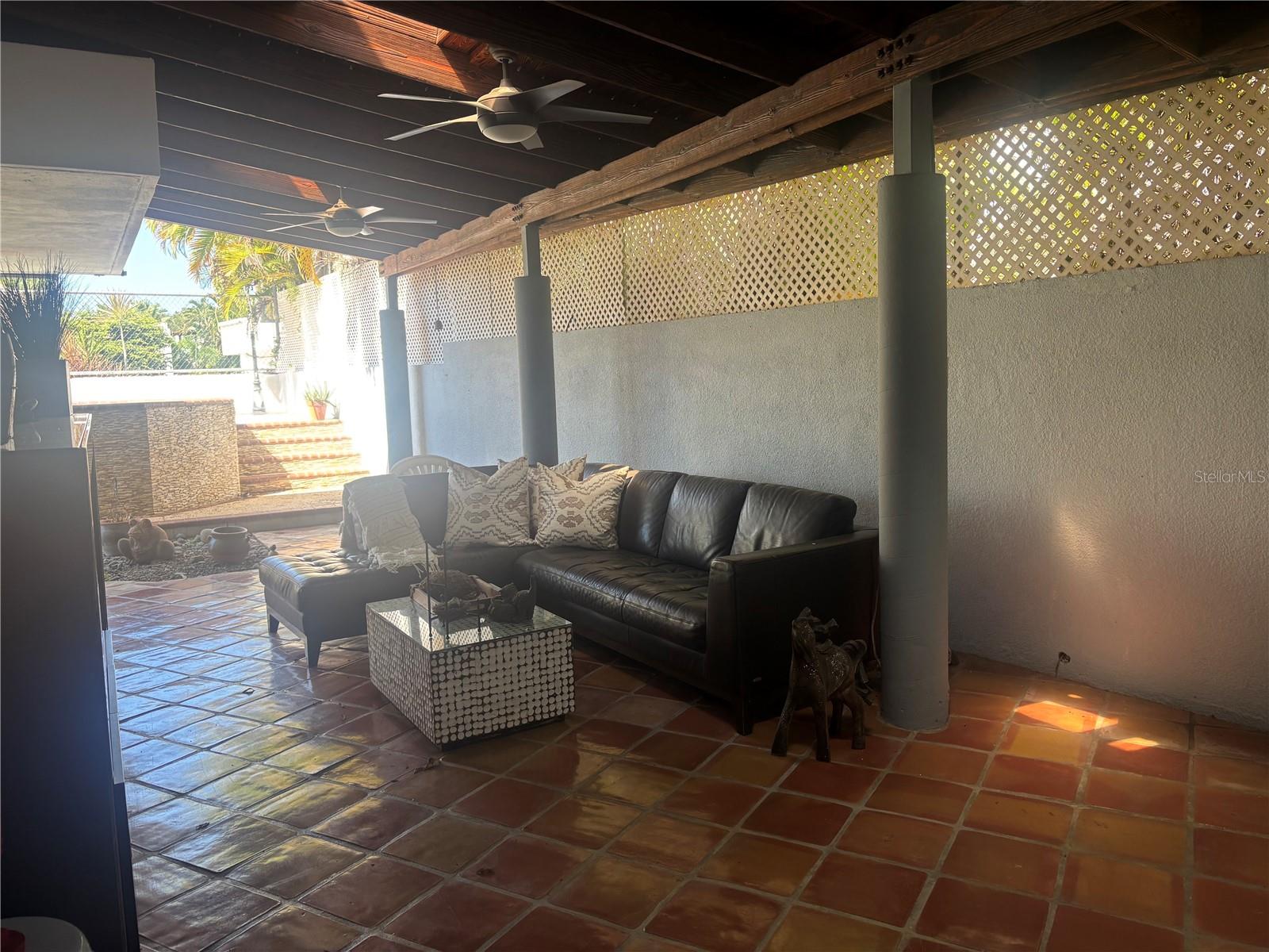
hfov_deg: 67.3
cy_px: 476
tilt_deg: -4.2
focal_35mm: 26
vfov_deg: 53.1
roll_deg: +0.6
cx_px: 634
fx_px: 953
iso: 40
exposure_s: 1/121
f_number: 1.6
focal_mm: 5.96
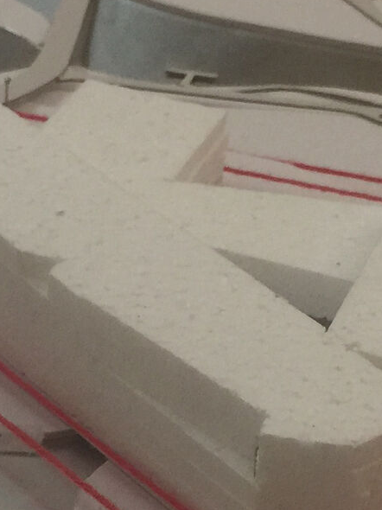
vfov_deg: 16.4
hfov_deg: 12.5
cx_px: 156
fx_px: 1737
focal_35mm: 118
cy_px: 489
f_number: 2.2
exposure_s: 1/33
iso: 80
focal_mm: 4.15
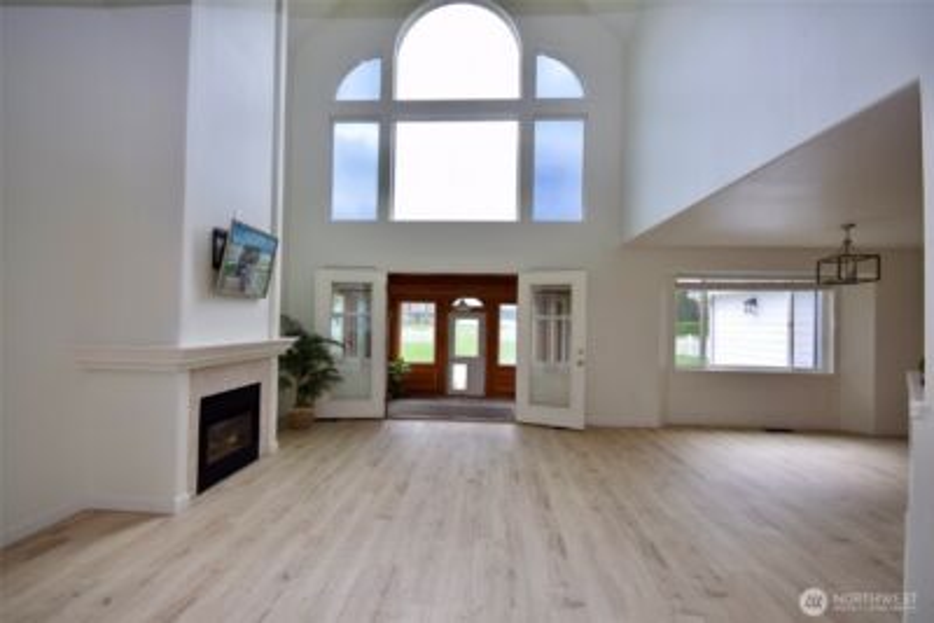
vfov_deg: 77.4
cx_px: 467
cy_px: 312
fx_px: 389
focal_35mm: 15
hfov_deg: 100.4
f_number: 7.1
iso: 400
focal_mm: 10
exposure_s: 1/200
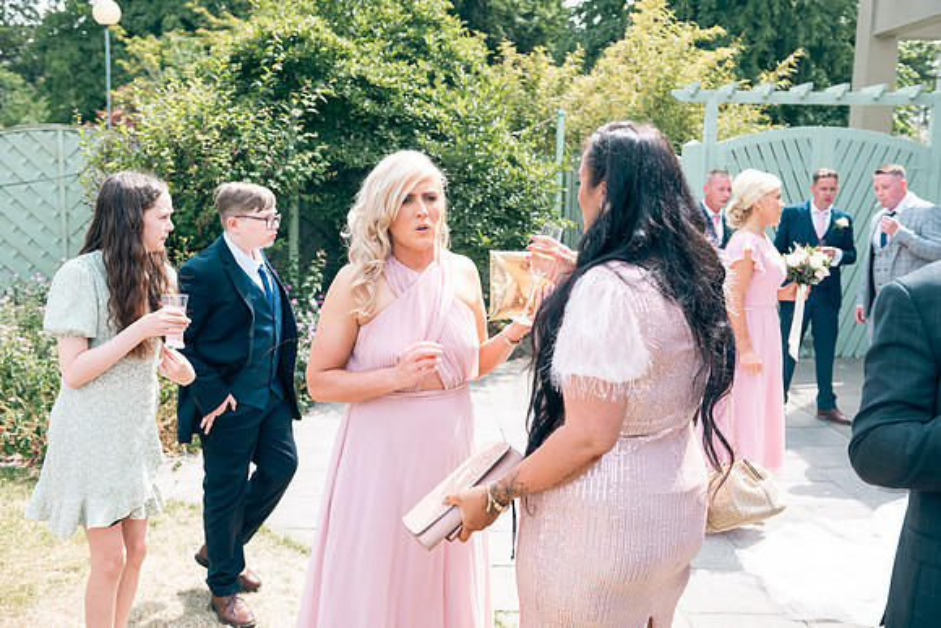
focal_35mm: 38
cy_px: 314
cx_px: 470
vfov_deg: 35.1
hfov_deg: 50.7
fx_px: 993
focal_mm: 38
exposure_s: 1/200
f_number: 5
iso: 100
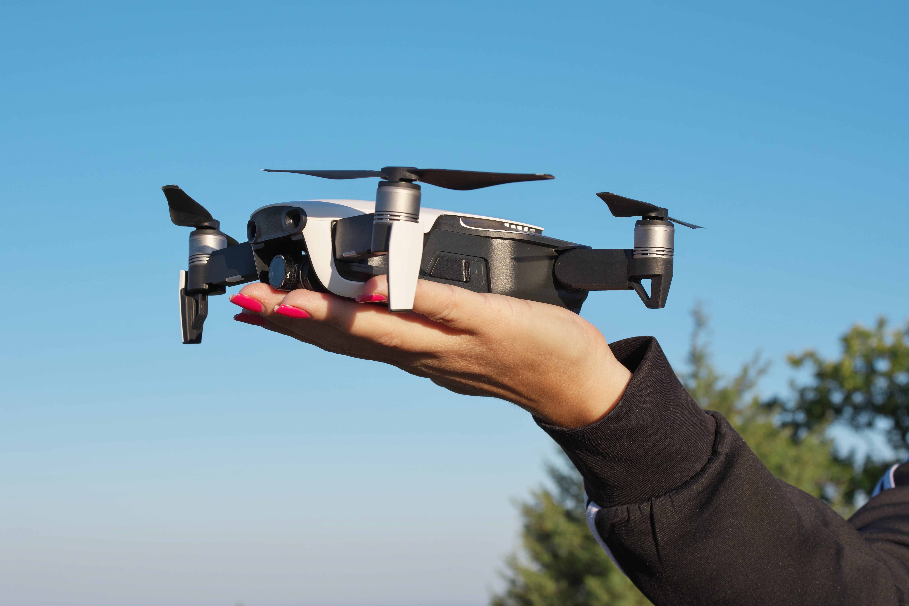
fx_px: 1515
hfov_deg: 33.4
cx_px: 454
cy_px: 303
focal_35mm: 60
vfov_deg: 22.6
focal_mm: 40
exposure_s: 1/160
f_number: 9
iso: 100
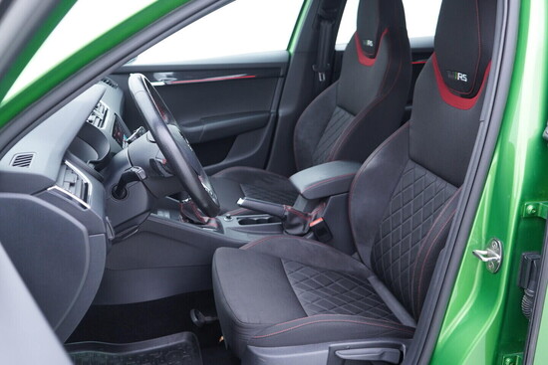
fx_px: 548
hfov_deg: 53.1
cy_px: 182
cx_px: 274
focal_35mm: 36
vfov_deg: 36.9
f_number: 2.8
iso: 320
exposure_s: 1/40
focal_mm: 24
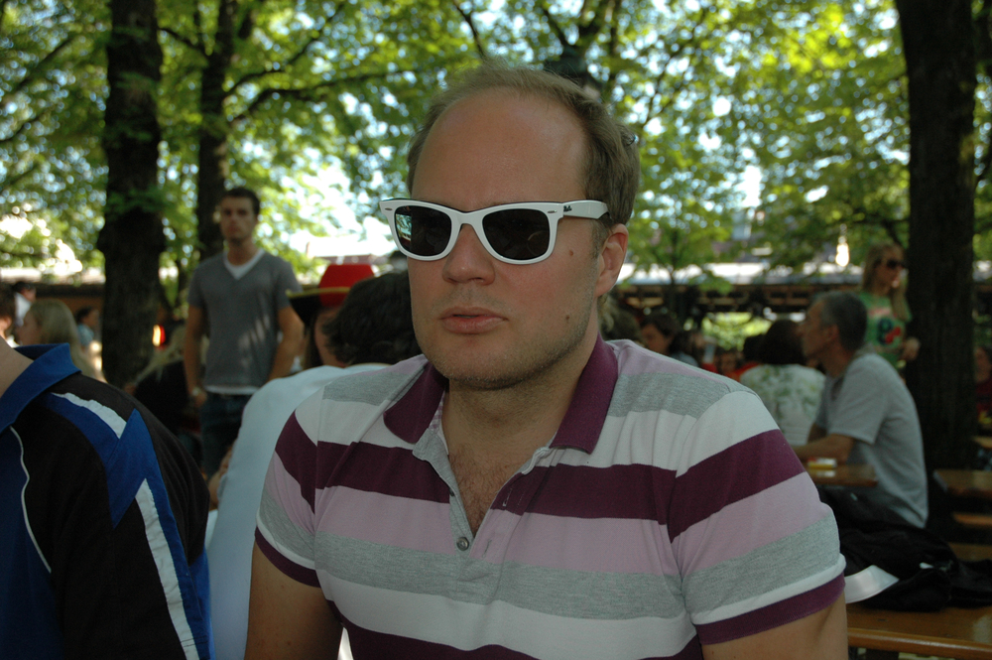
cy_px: 330
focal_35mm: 38
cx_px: 496
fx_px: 1032
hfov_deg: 51.3
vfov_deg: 35.4
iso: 400
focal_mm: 25
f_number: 3.8
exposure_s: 1/320
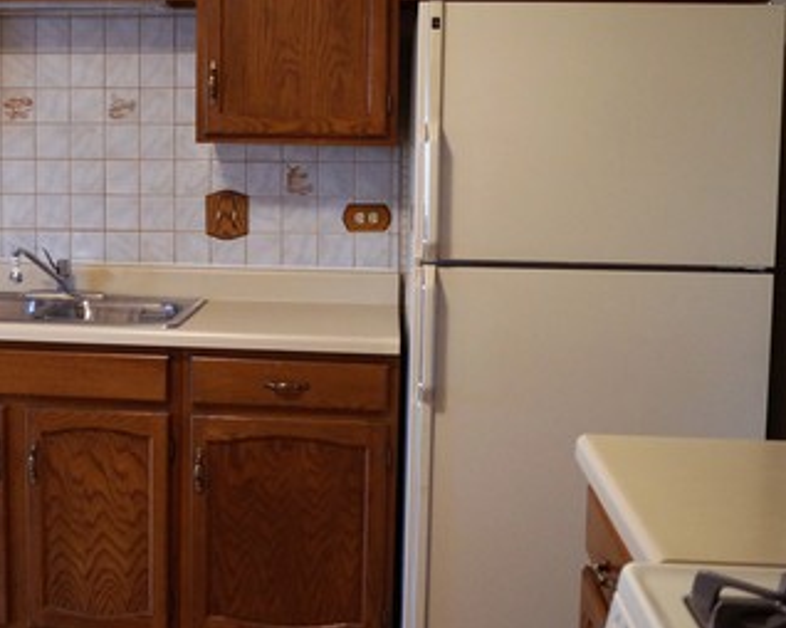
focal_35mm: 51
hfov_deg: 36.1
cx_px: 232
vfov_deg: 29.6
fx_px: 1186
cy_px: 247
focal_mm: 18
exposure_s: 1/80
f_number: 3.5
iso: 800
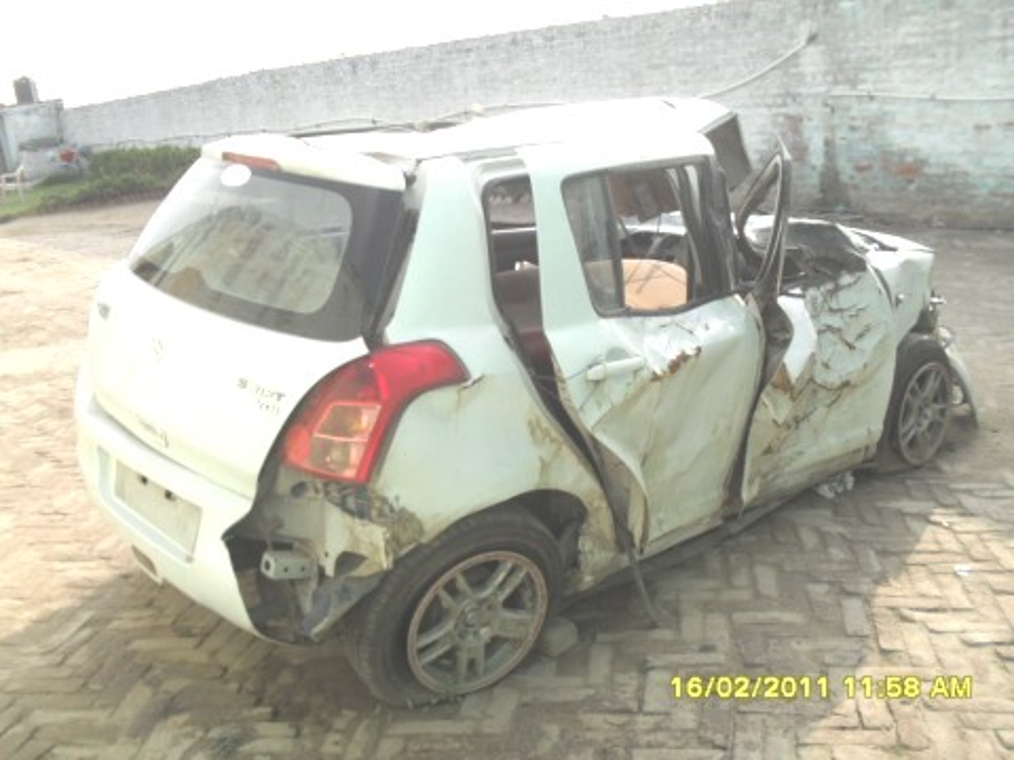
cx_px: 507
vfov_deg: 40.7
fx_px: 1025
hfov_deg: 52.6
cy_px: 380
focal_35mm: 35
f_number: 3.2
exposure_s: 1/500
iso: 100
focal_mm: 6.3
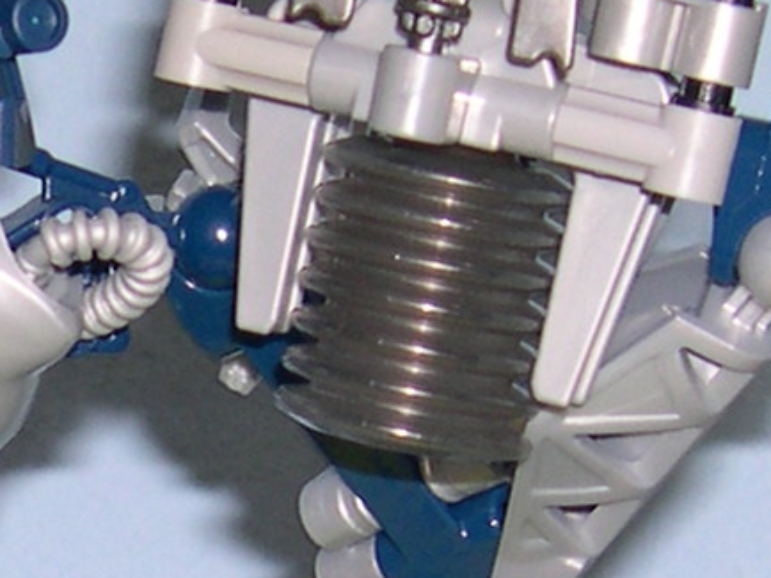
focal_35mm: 199
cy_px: 635
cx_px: -197
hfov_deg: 9.8
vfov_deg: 7.4
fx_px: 4430
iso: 100
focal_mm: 8
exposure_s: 1/60
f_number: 2.8
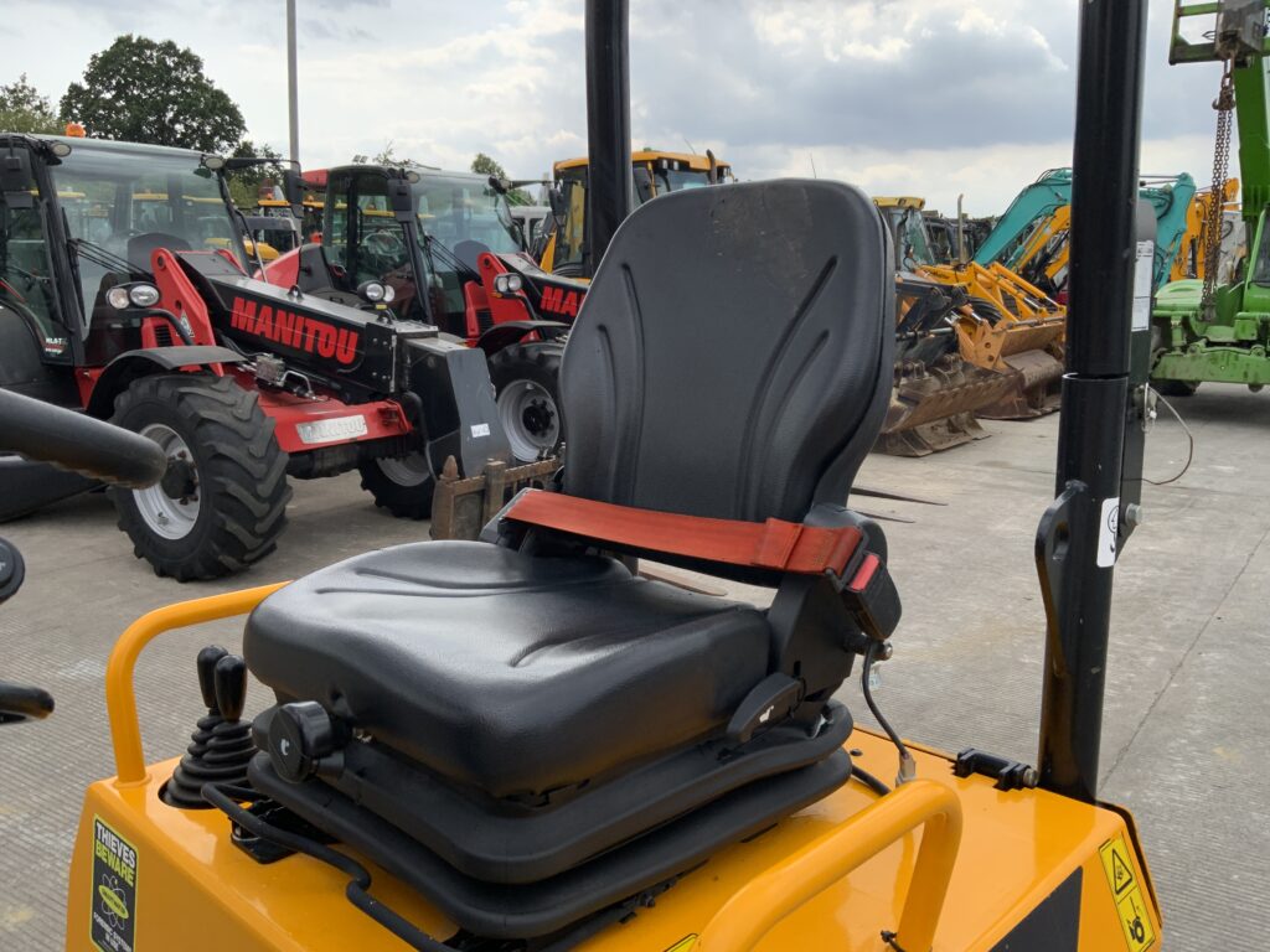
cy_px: 476
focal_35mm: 29
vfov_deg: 48.2
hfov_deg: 61.7
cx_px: 635
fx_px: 1064
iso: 16
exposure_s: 1/781
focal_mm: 3
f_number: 1.8
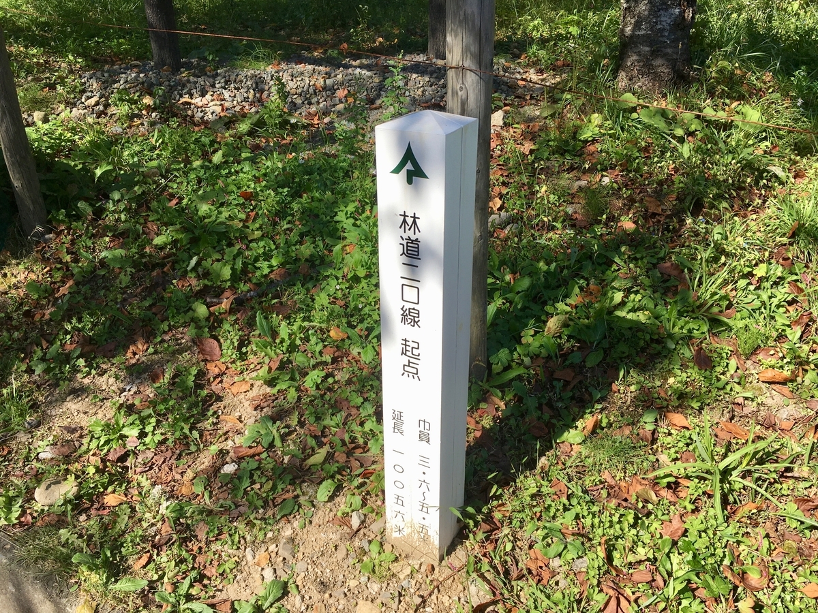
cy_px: 306
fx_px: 685
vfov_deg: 48.2
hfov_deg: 61.7
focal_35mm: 29
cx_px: 409
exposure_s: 1/1183
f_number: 2.2
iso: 25
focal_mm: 4.15
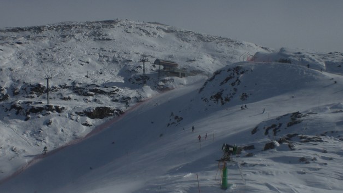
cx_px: 131
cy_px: 129
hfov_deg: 38.9
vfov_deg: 22.6
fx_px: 482
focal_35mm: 53
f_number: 4.4
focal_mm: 6.3
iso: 50
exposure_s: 1/1600
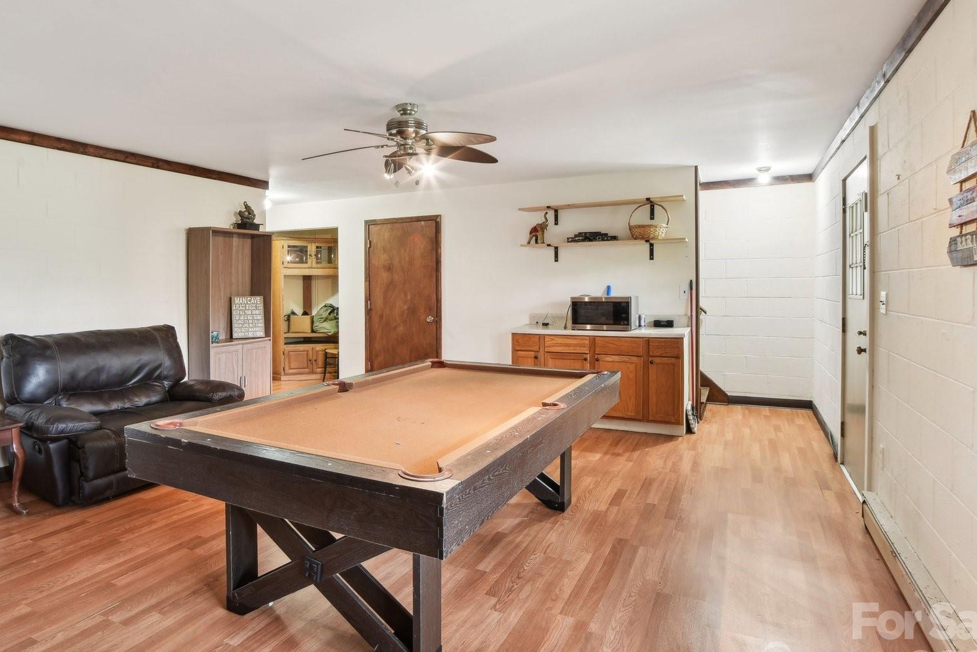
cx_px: 411
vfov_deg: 61.8
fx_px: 543
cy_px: 288
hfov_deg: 83.3
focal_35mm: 20
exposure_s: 2.5
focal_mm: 15
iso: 100
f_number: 11
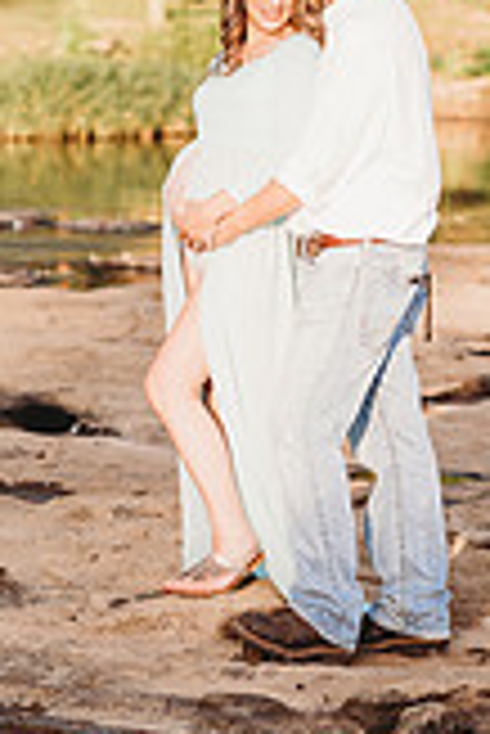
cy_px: 549
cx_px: 306
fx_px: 4787
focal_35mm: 235
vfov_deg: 8.7
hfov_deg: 5.9
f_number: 2.5
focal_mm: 85
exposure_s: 1/1000
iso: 160
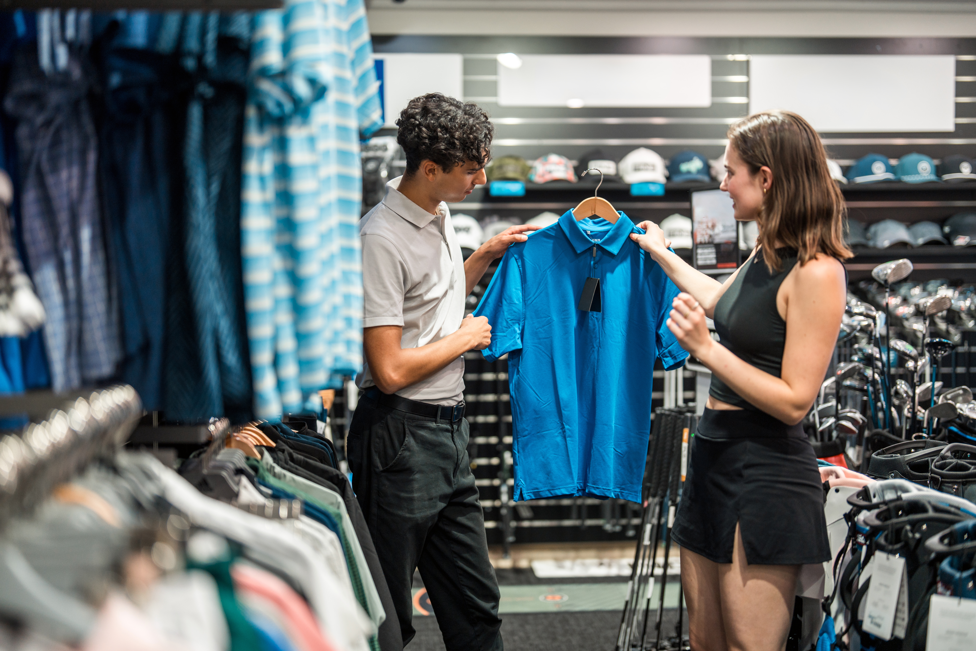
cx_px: 488
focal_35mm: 50
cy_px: 326
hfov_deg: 39.6
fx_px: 1355
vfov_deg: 27.0
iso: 200
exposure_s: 1/250
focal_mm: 50
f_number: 1.2
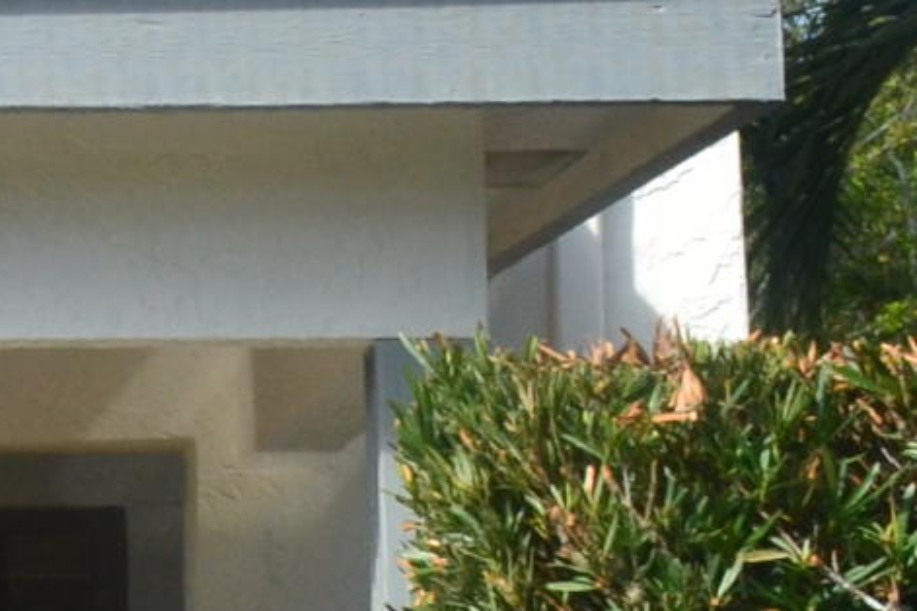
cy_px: 123
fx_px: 4381
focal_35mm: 172
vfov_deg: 8.0
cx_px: -1308
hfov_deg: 10.3
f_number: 10
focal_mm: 18
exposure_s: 1/250
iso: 400
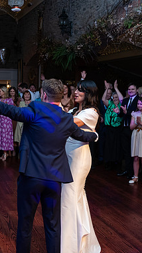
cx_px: 30
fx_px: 342
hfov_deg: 23.2
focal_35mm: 51
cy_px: 128
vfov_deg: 40.6
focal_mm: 32
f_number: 3.5
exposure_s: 1/160
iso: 640
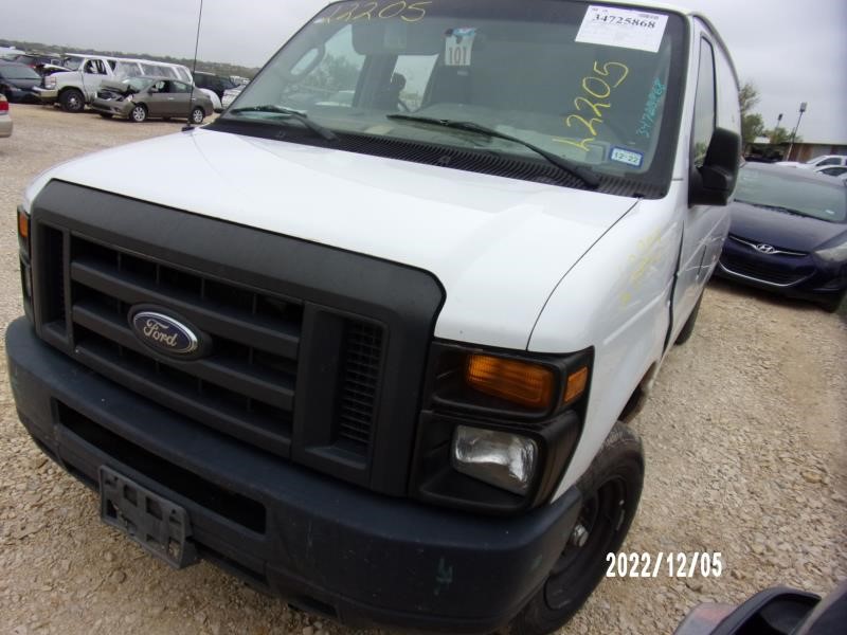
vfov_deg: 56.8
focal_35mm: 24
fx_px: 587
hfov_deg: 71.6
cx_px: 424
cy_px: 318
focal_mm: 4.3
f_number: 3.3
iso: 80
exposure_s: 1/750
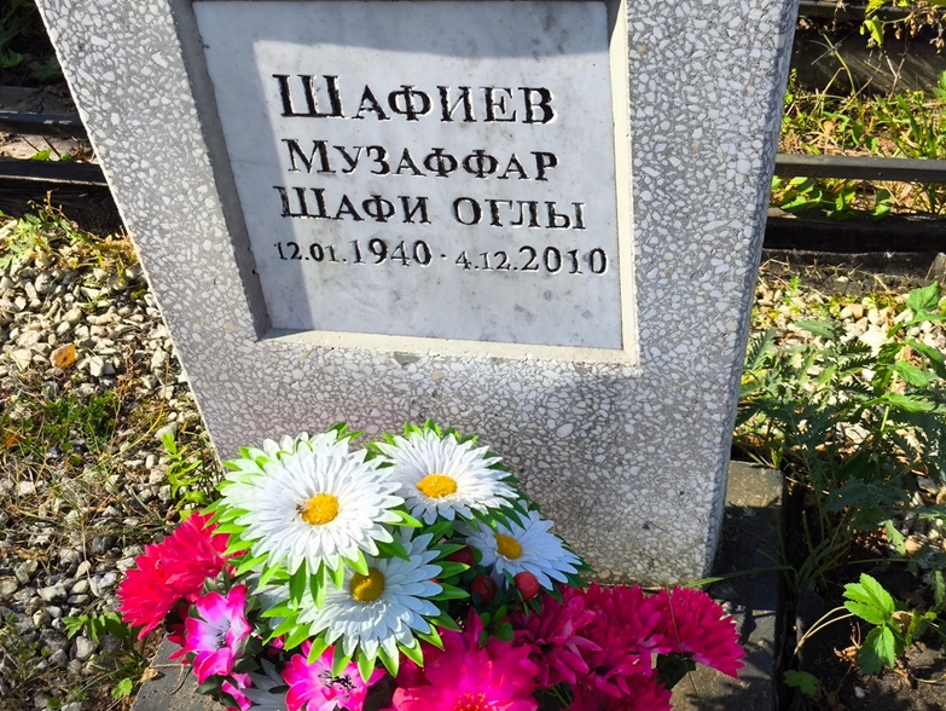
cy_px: 352
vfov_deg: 28.6
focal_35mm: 51
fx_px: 1394
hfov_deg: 37.5
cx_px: 469
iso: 50
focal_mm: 4.71
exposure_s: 1/662
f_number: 1.7
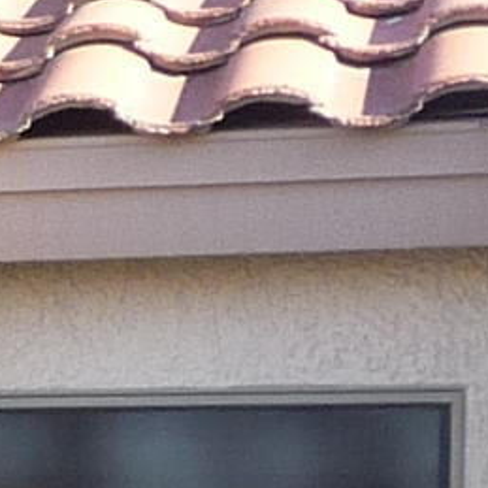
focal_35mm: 271
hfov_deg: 5.6
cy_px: 852
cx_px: -1460
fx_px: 4322
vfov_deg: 6.3
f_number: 3.3
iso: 100
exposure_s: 1/160
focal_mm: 4.7
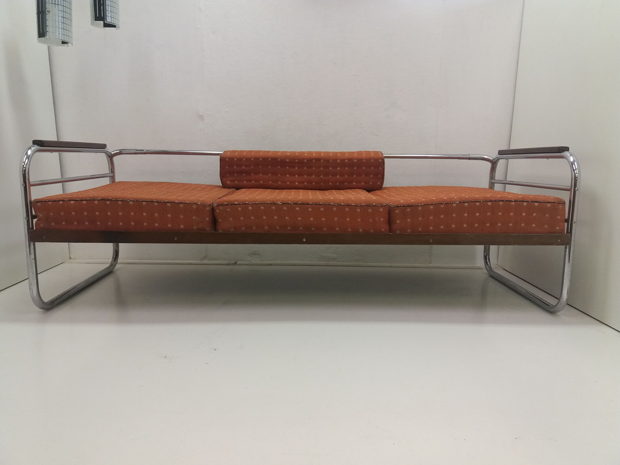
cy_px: 232
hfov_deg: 63.4
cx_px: 310
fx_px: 502
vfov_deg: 49.7
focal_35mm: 28
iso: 100
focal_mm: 3.7
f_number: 1.9
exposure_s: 1/33
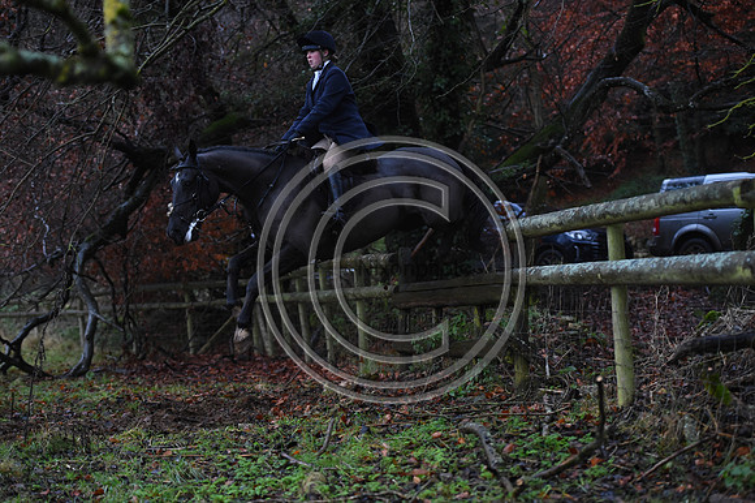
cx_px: 378
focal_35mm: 70
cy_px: 252
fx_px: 1467
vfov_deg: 19.4
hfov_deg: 28.9
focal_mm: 70
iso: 3200
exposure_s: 1/800
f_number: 3.2
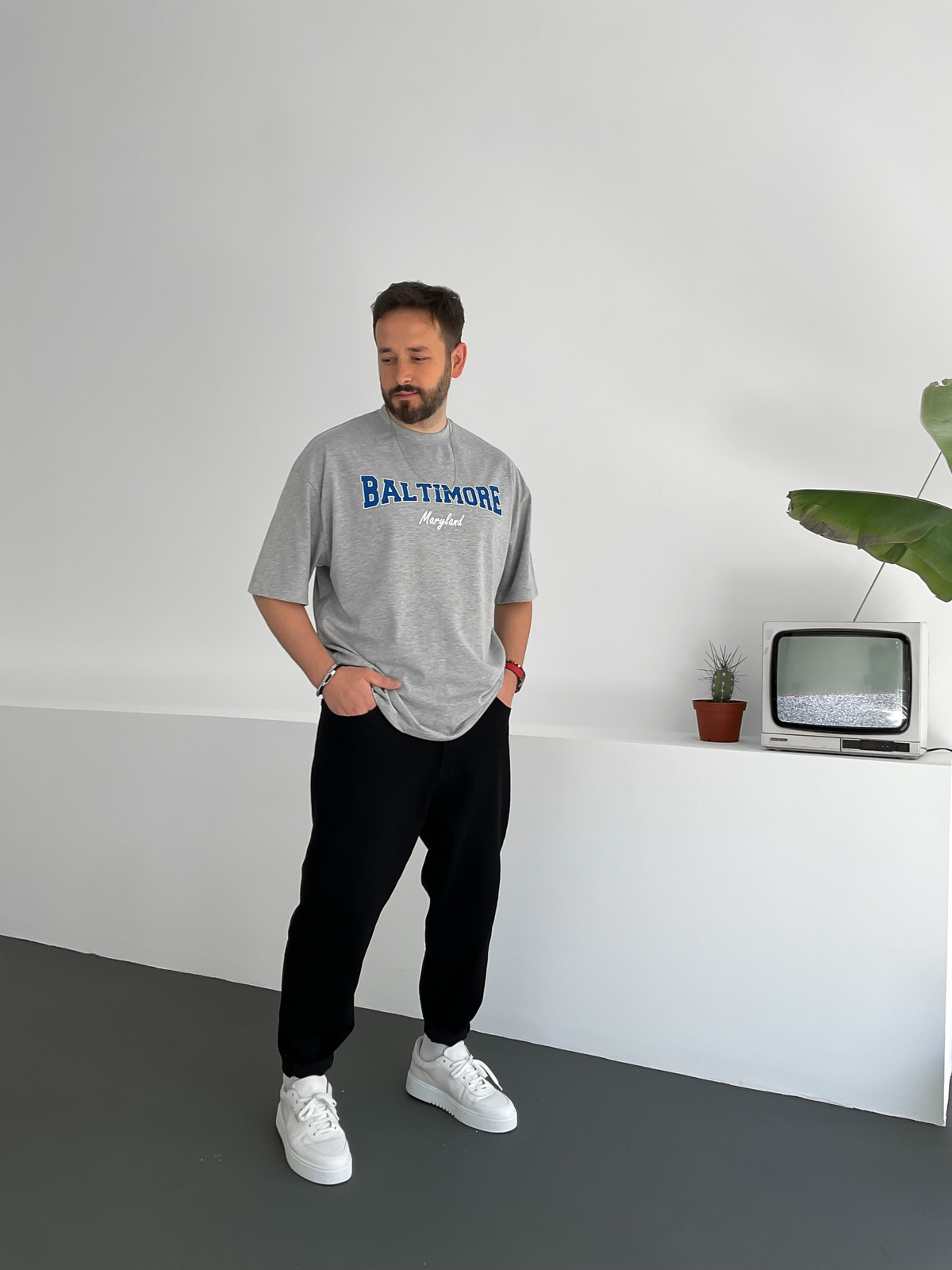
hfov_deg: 48.2
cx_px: 476
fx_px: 1063
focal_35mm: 29
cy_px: 635
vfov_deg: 61.7
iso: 16
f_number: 1.8
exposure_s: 1/140
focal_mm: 3
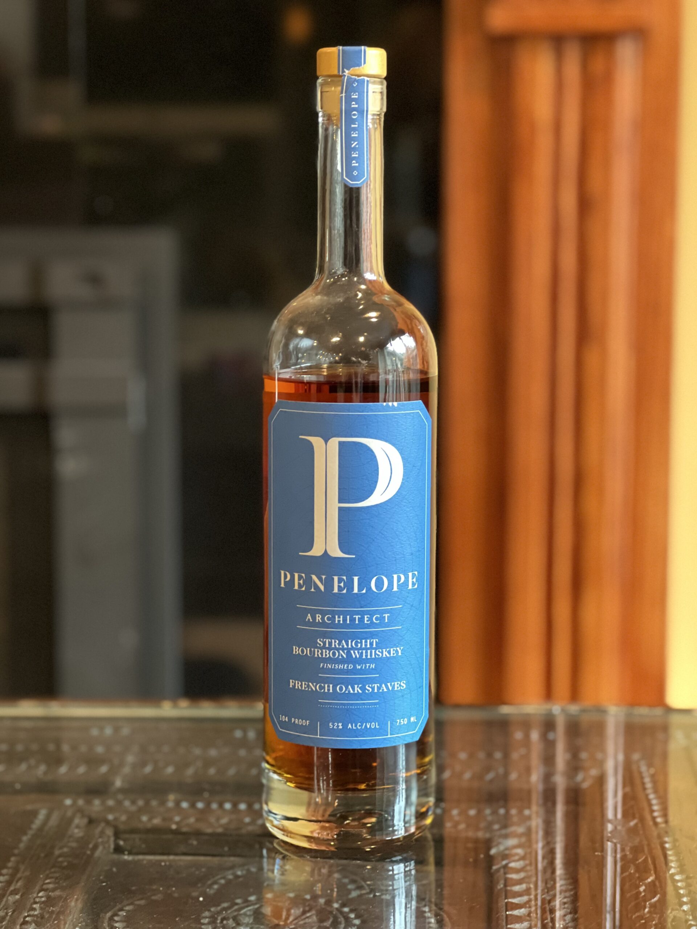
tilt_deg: -7.3
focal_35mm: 77
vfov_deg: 25.3
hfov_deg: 19.1
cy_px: 464
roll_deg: -0.6
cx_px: 348
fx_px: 2067
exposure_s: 1/20
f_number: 2.8
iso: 400
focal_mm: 9
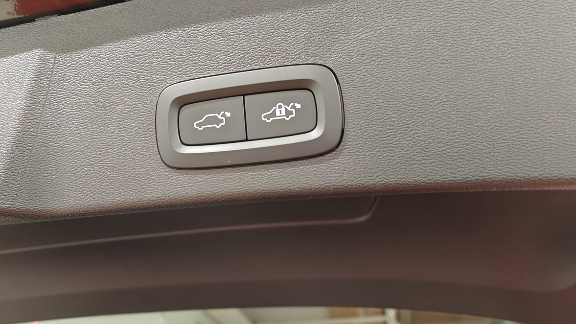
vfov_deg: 36.6
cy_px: 132
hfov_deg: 60.6
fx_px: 489
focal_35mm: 32
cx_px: 238
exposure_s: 1/50
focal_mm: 5.59
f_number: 1.8
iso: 160
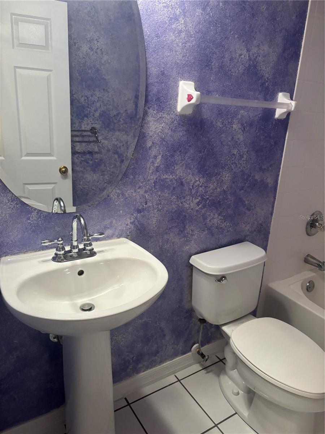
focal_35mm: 26
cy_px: 217
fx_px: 325
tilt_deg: -17.8
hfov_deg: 53.1
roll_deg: -4.8
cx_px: 162
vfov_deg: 67.3
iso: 200
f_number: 1.6
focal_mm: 5.96
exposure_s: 1/60
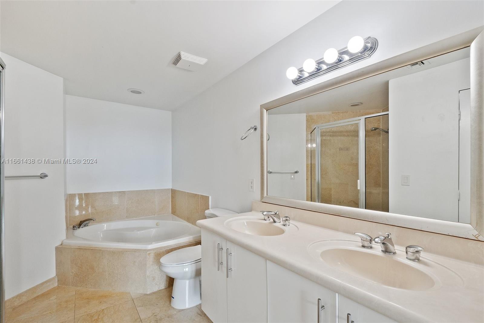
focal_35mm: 15
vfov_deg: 77.3
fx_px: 202
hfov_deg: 100.4
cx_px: 242
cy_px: 162
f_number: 8
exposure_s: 1/15
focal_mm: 10
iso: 640
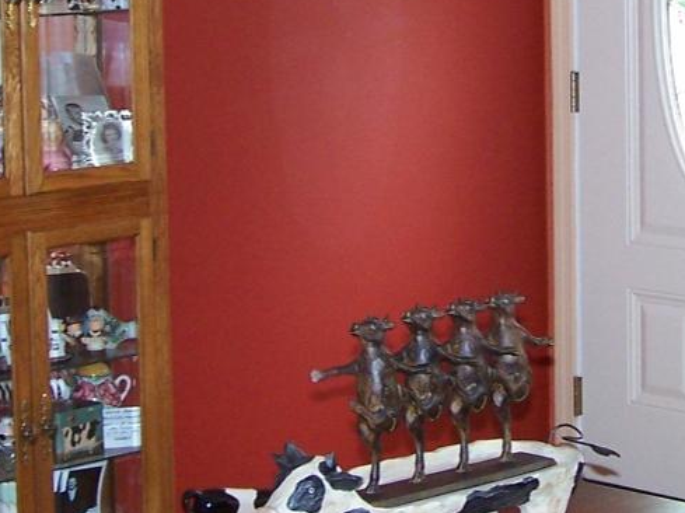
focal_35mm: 112
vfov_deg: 13.1
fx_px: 2215
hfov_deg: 17.5
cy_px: 64
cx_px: 521
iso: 140
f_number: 2.8
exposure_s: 1/60
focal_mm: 6.3
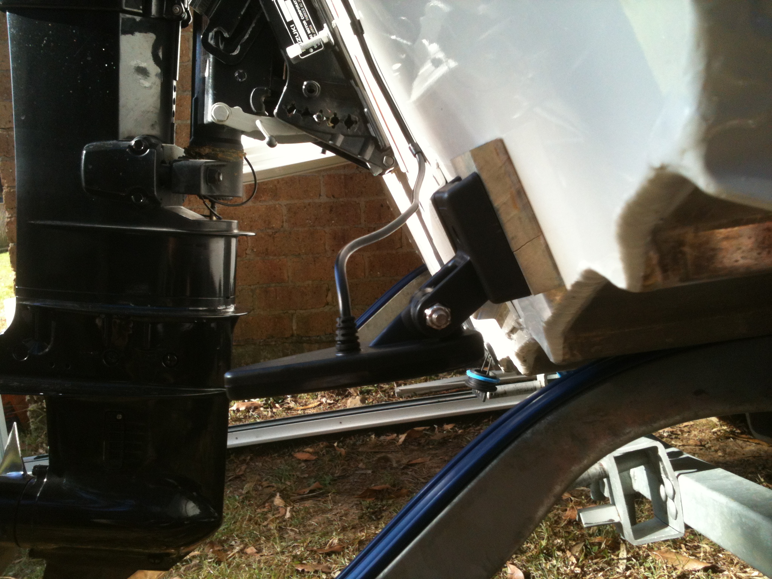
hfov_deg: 52.6
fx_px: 781
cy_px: 290
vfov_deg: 40.7
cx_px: 386
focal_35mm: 35
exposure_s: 1/200
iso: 64
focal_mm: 3.85
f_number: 2.8
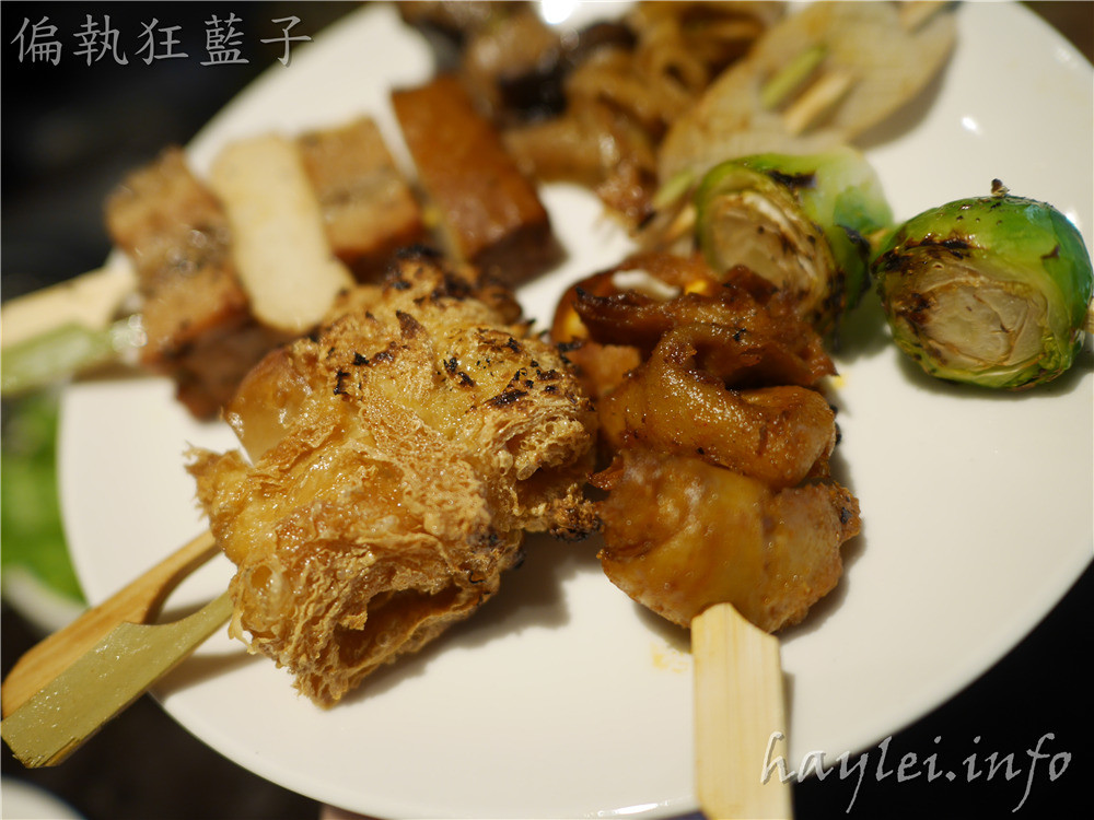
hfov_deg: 60.0
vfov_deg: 46.8
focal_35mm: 30
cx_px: 547
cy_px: 410
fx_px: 948
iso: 200
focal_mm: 15
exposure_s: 1/100
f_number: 2
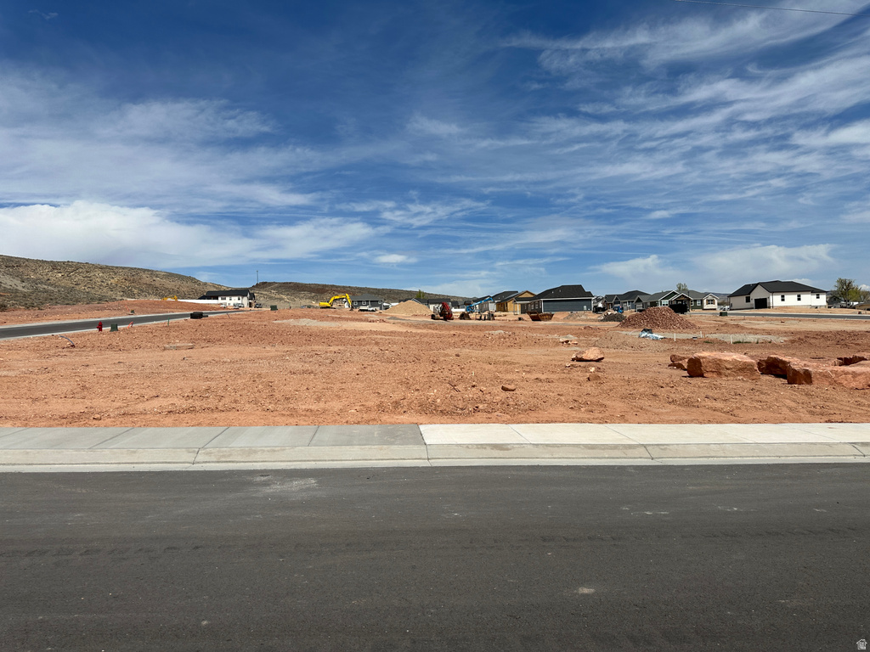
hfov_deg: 71.6
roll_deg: +2.6
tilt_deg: -0.4
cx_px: 435
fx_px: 603
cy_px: 326
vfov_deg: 56.8
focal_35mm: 24
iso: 80
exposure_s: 1/9709
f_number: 1.78
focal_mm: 6.86
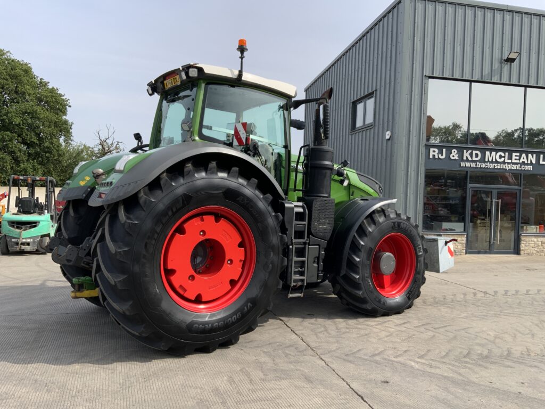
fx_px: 457
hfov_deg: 61.7
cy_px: 204
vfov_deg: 48.2
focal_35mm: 29
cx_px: 272
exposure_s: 1/1377
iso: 16
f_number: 1.8
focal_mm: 3
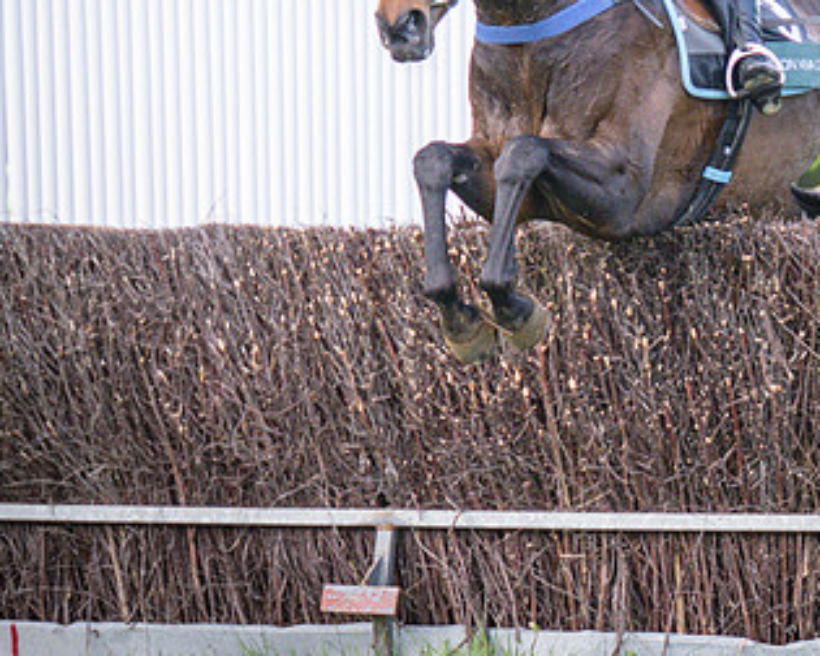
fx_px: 15629
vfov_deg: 2.4
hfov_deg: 3.0
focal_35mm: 644
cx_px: 731
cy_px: 47
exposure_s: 1/1250
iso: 800
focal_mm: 155
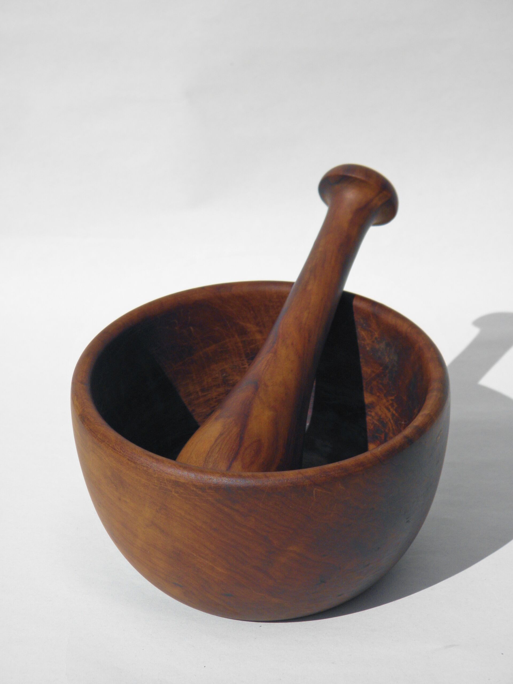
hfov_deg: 18.4
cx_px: 256
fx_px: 1581
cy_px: 342
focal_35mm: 80
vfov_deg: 24.4
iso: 100
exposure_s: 1/320
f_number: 8.8
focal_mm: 14.3
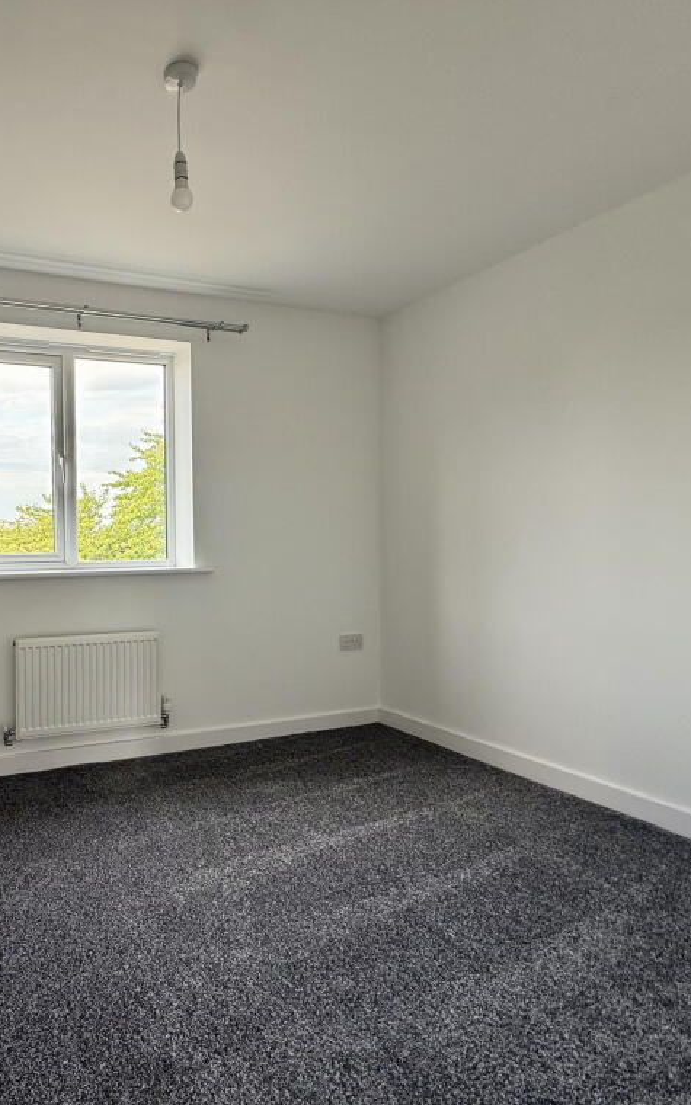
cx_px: 108
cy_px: 552
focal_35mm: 20
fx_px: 603
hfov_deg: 54.2
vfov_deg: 85.1
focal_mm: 2.22
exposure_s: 1/102
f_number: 2.2
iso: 64
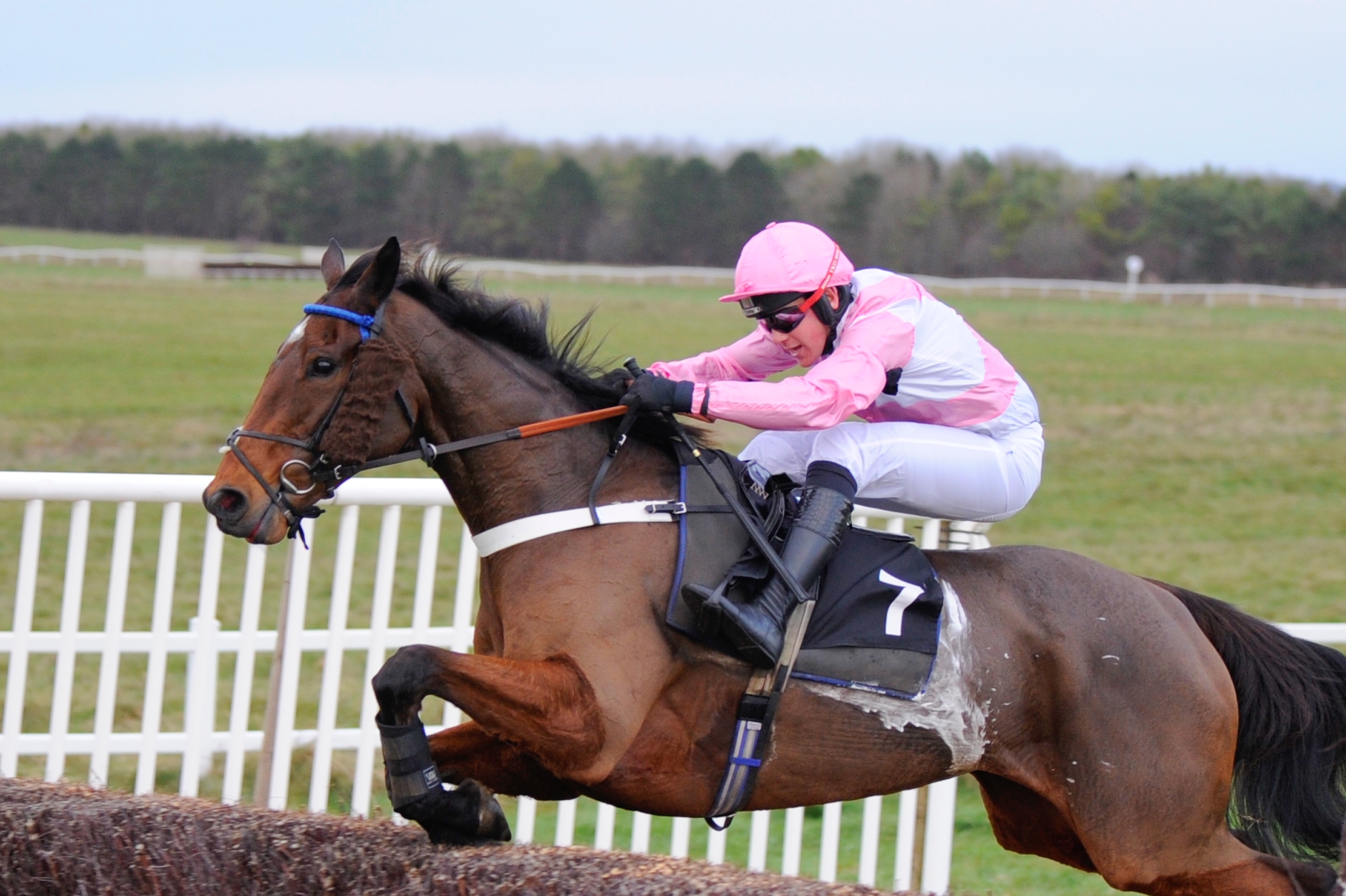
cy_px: 586
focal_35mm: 115
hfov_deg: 17.8
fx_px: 4297
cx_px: 759
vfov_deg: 11.9
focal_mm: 82
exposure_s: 1/1000
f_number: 2.8
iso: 1000
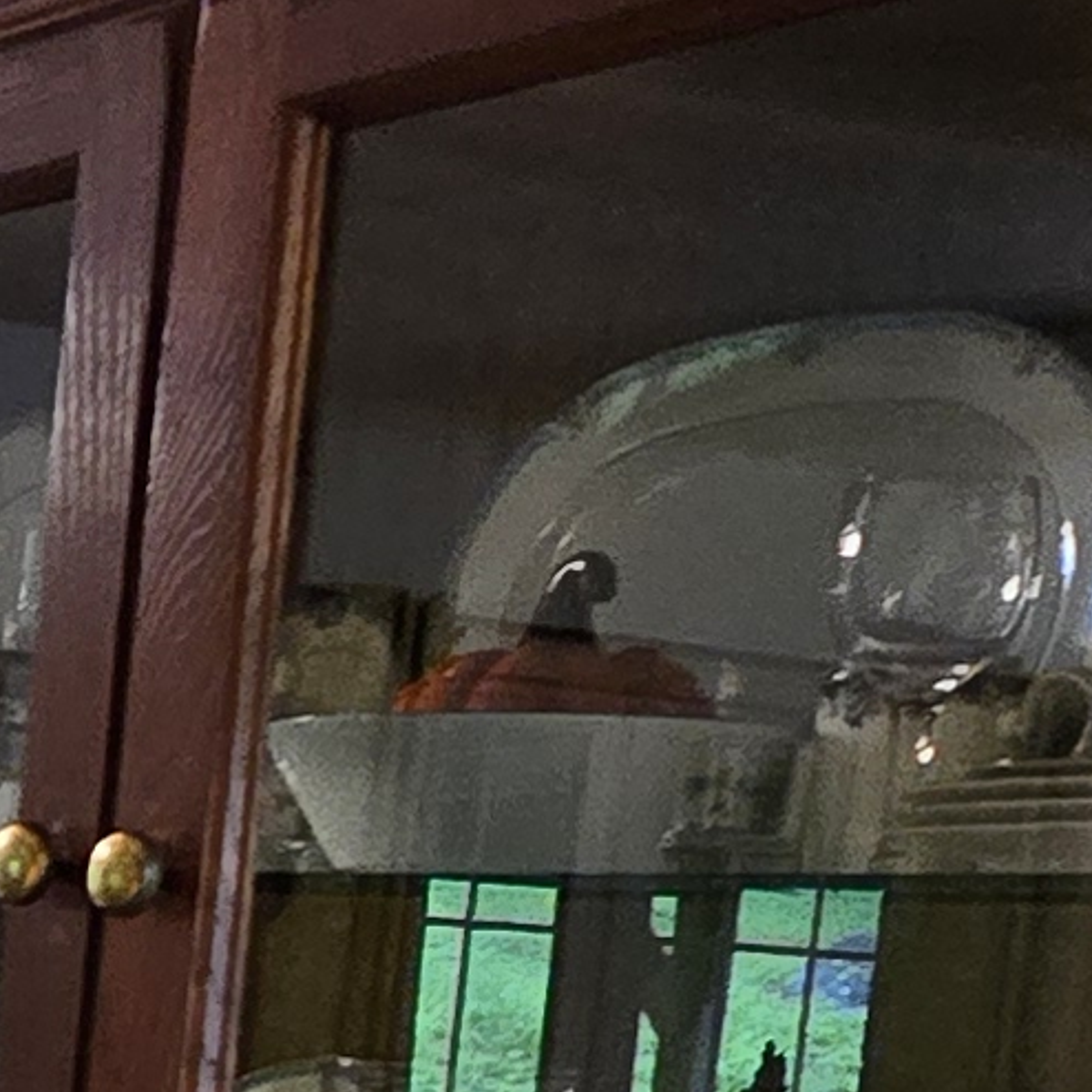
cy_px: 1388
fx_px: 3319
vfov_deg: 17.6
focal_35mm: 93
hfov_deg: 14.2
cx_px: -1366
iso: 320
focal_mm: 2.2
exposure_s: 1/60
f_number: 2.2
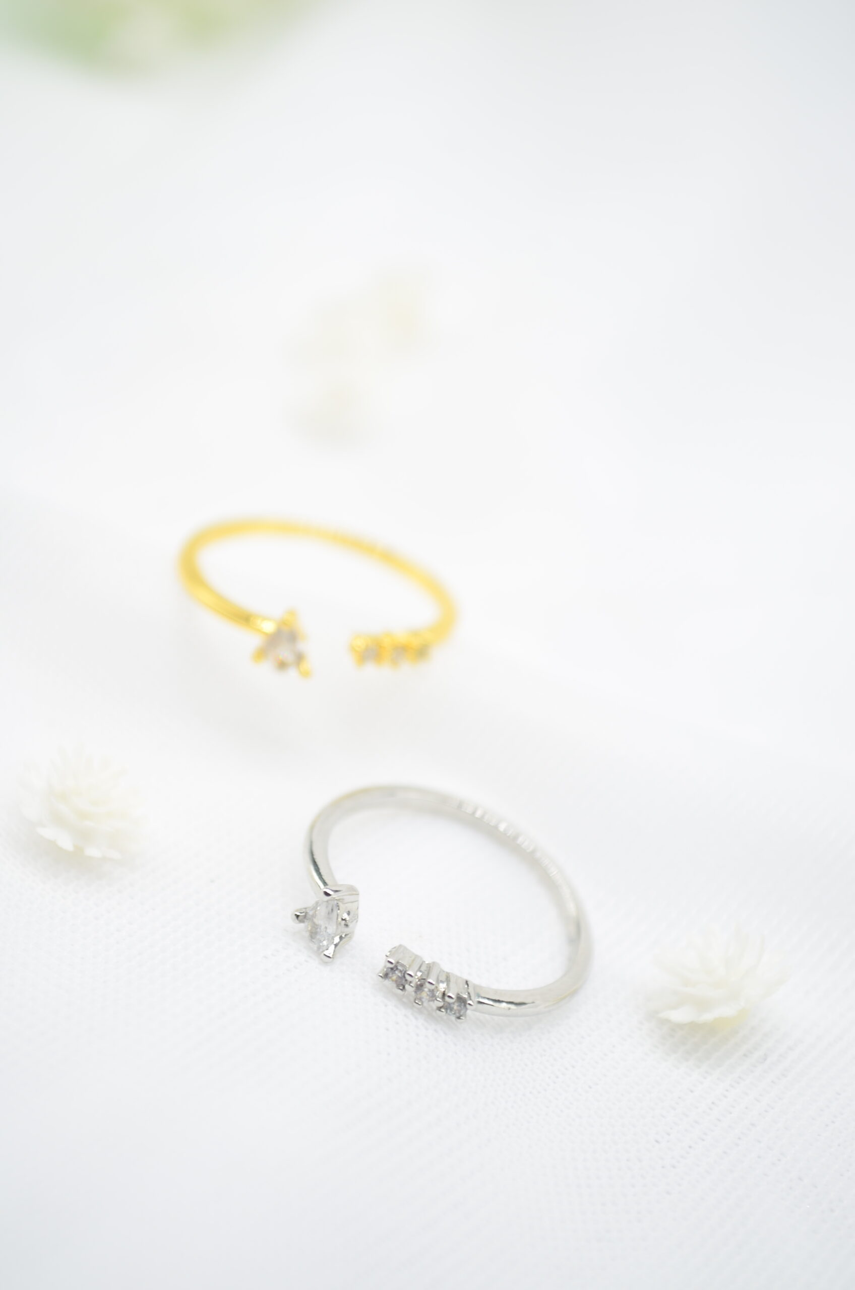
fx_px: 2576
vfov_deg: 28.1
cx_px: 428
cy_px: 645
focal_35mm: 72
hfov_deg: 18.8
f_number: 5.3
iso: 100
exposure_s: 1/80
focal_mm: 48
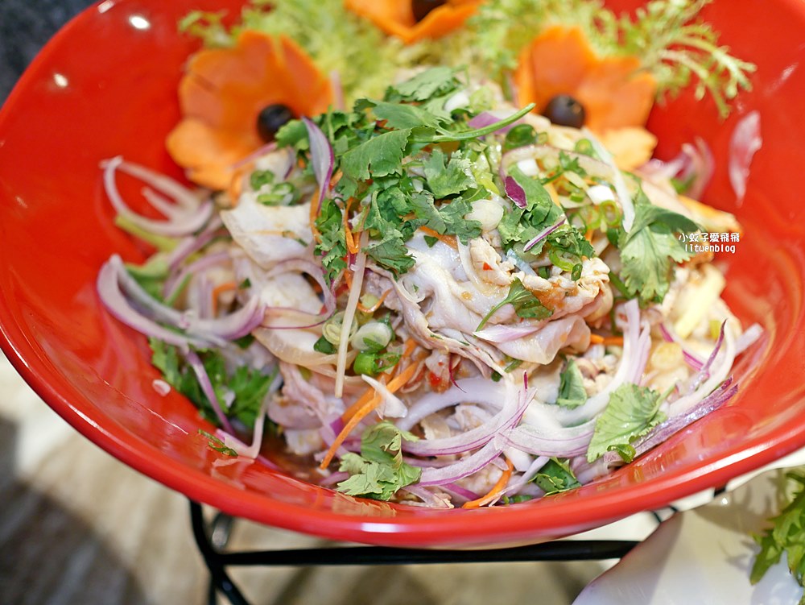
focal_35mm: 50
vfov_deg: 29.1
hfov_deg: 38.2
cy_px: 302
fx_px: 1163
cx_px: 402
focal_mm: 25
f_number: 1.8
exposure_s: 1/60
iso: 200
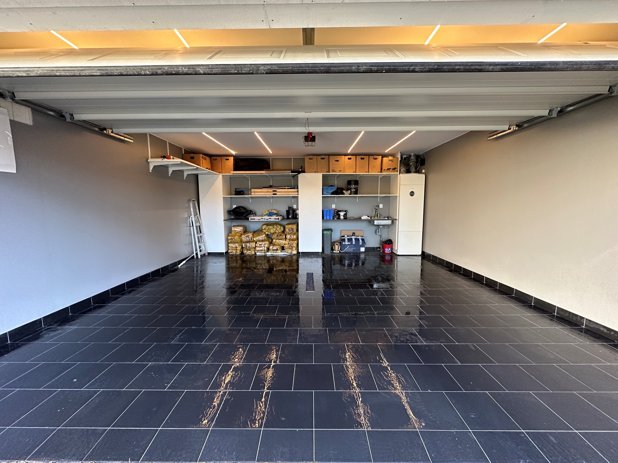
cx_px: 309
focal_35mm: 14
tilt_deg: -7.1
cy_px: 232
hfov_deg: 102.1
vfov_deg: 85.7
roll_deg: +0.2
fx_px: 250
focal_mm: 2.22
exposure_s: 1/100
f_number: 2.2
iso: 250
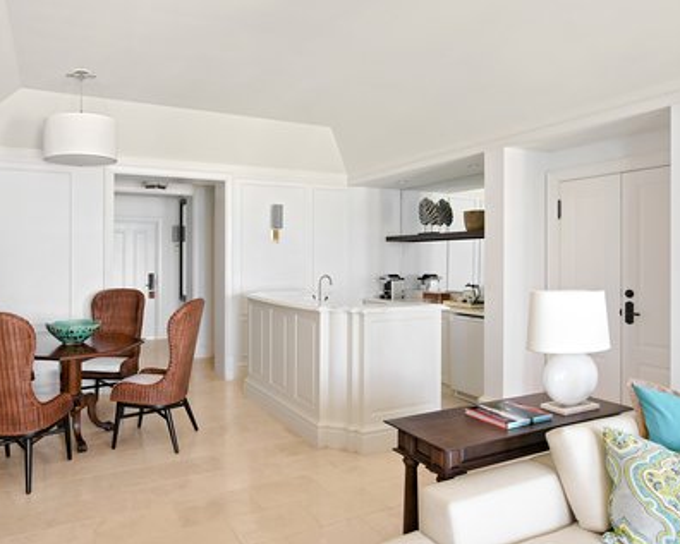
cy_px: 271
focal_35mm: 25
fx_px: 503
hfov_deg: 67.5
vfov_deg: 56.8
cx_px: 275
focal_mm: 22
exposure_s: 1.6
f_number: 16
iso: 64
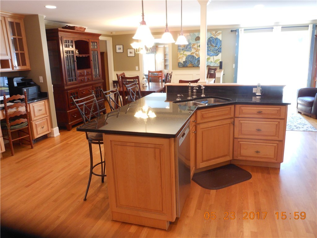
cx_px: 158
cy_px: 119
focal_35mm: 28
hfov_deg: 63.4
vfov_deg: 49.7
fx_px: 256
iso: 200
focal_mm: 5
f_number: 3.7
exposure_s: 1/10
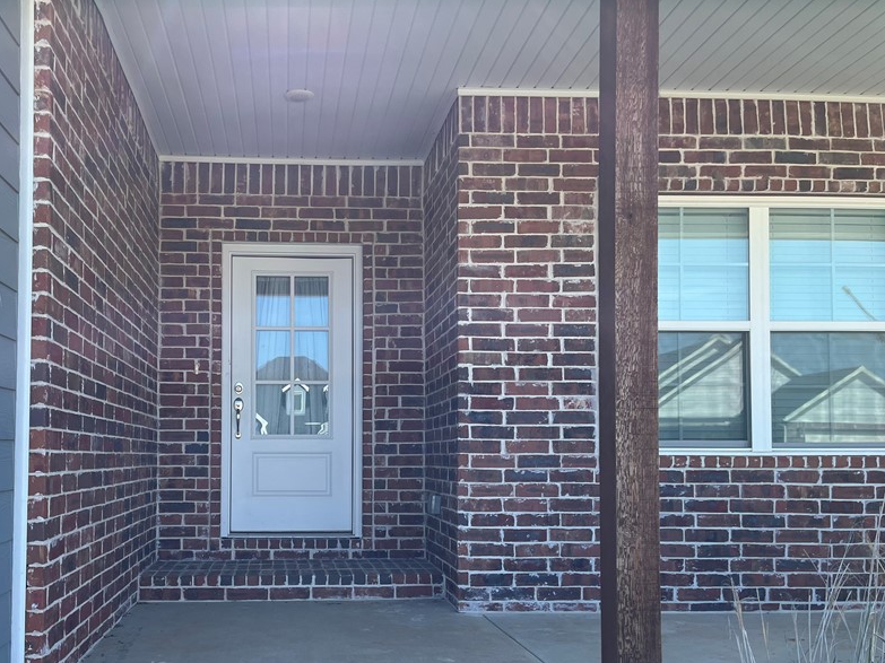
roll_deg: +0.2
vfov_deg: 41.4
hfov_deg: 53.3
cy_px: 422
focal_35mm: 34
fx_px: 869
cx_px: 323
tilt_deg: +2.0
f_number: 1.6
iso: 50
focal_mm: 5.1
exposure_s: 1/891
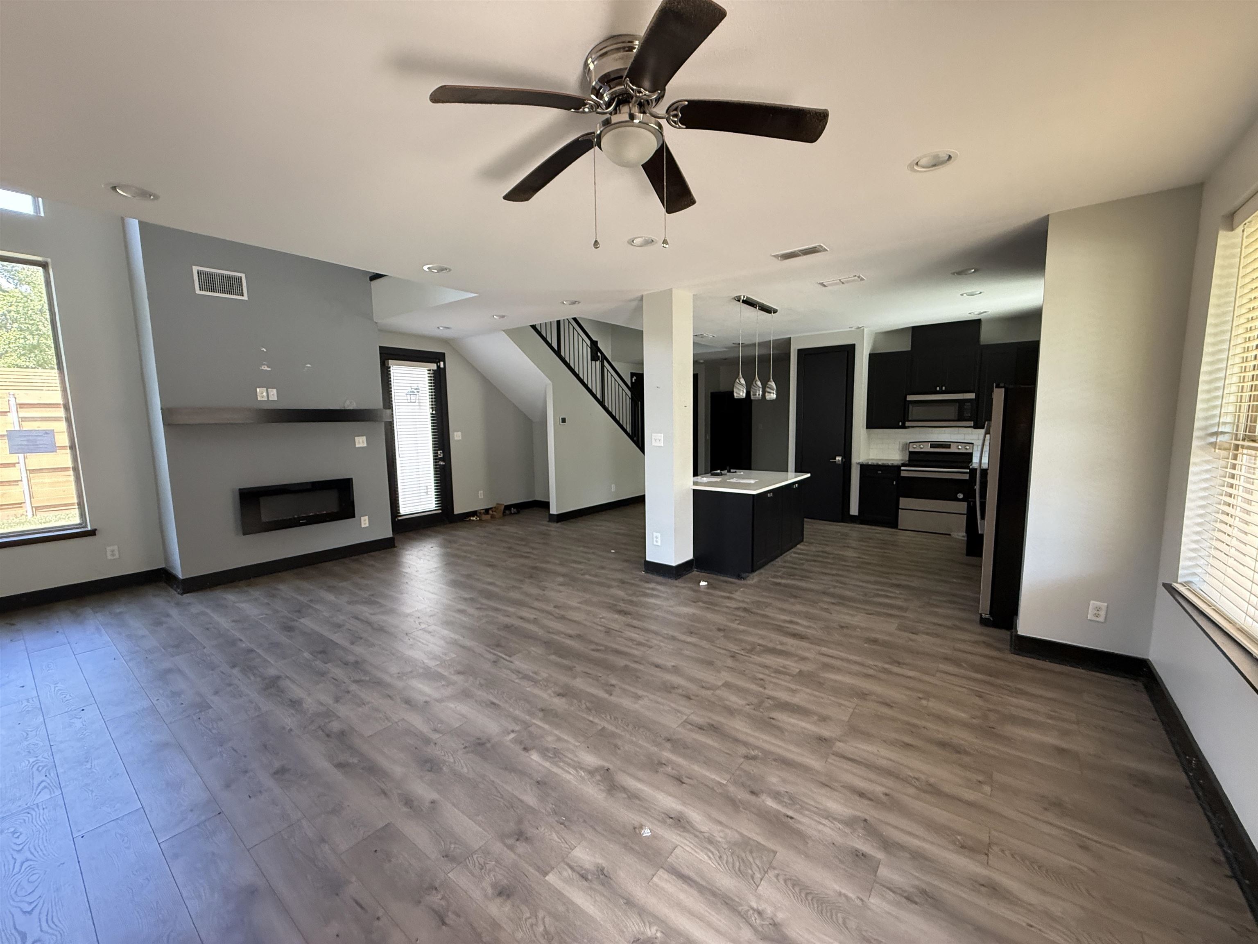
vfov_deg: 85.7
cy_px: 472
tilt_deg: -7.5
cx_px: 629
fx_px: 509
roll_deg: +1.5
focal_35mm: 14
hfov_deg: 102.1
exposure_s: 1/99
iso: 320
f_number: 2.2
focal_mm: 2.22
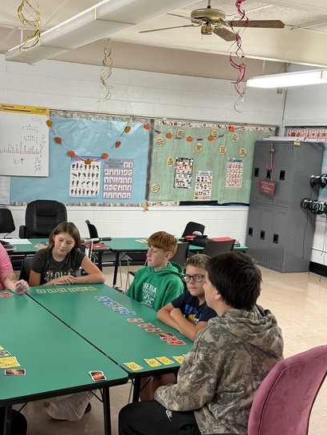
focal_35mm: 45
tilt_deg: -10.0
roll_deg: -3.8
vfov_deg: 42.0
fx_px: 566
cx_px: 122
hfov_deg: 32.1
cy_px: 249
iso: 320
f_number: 1.78
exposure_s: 1/60
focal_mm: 6.76
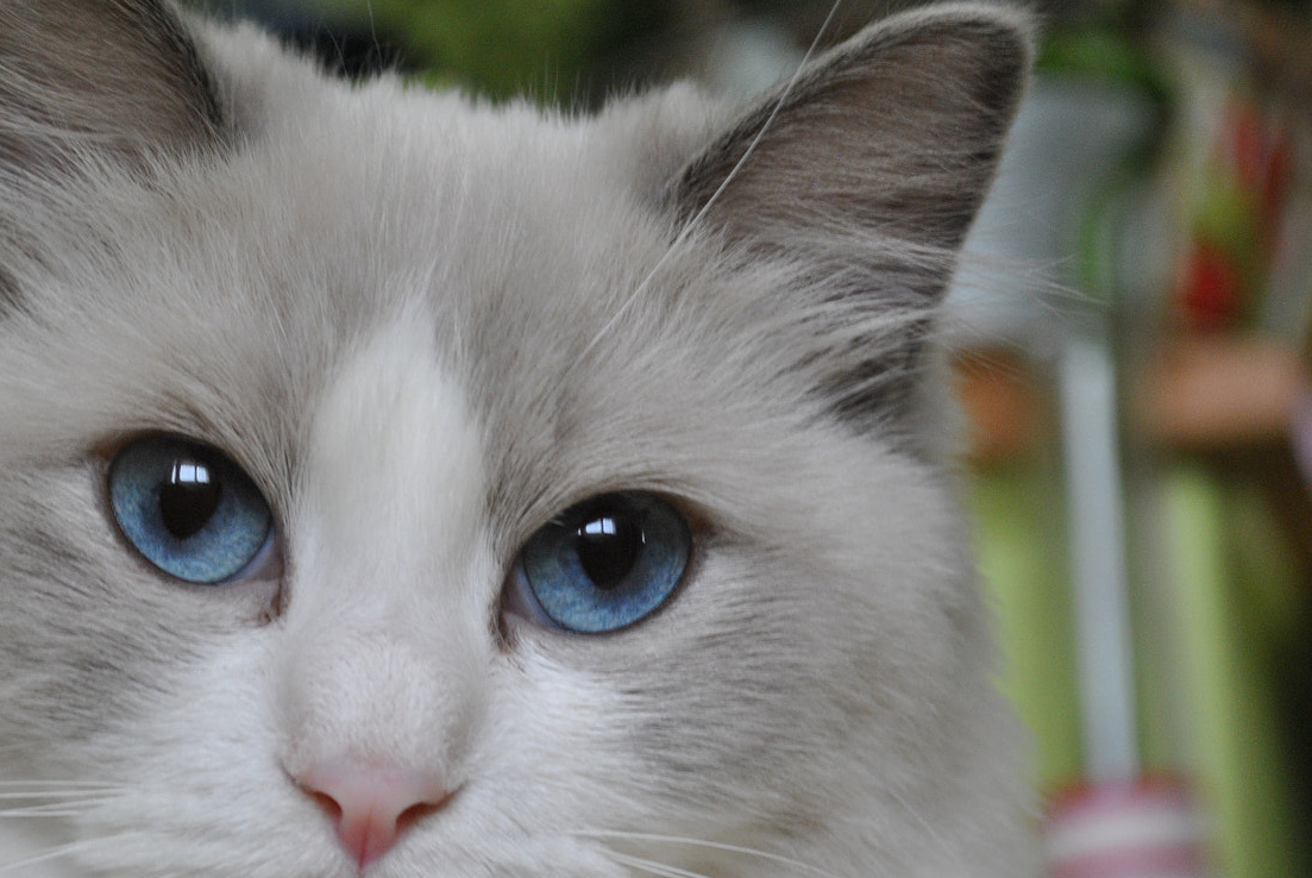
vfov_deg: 11.5
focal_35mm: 120
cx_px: 469
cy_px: 593
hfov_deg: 17.1
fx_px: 4368
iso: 400
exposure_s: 1/30
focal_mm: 55
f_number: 5.6
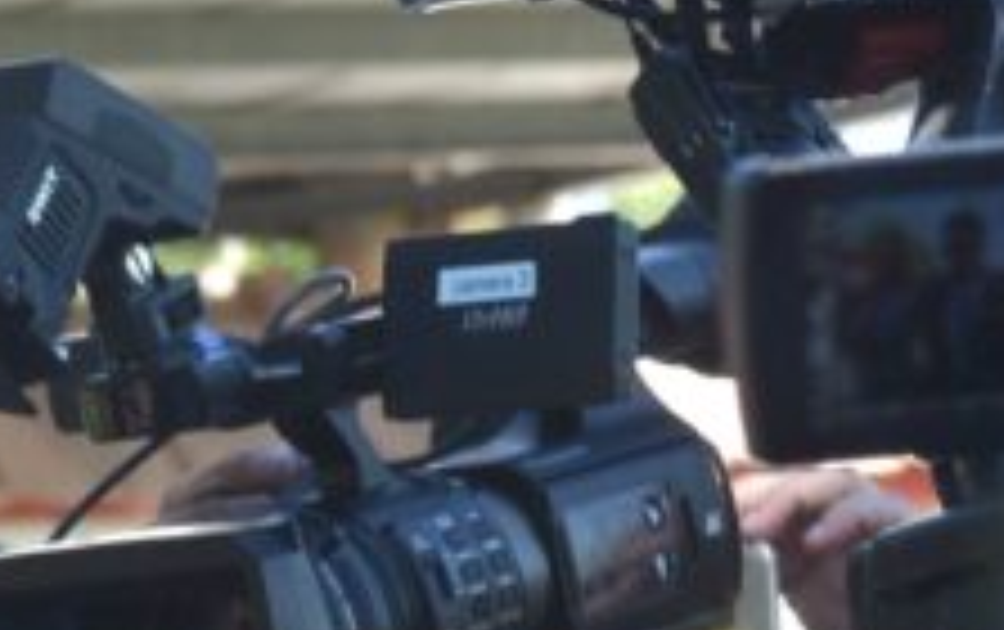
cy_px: 997
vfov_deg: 2.9
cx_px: -941
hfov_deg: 4.6
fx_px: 12246
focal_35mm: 447
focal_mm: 70
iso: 560
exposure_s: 1/800
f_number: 7.1
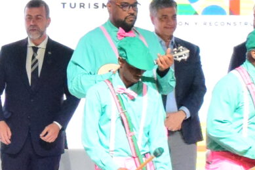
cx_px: -10
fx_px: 2938
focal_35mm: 415
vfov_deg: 3.3
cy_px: 83
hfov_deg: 5.0
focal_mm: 42
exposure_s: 1/250
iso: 3200
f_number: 6.3
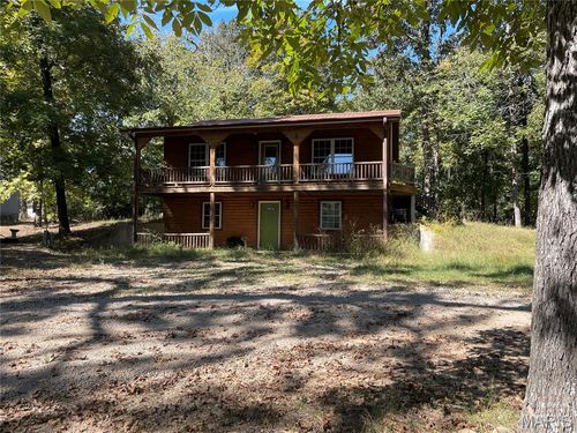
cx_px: 288
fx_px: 433
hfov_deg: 67.3
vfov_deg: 53.1
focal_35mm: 26
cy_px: 216
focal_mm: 4.2
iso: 32
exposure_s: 1/903
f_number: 1.6
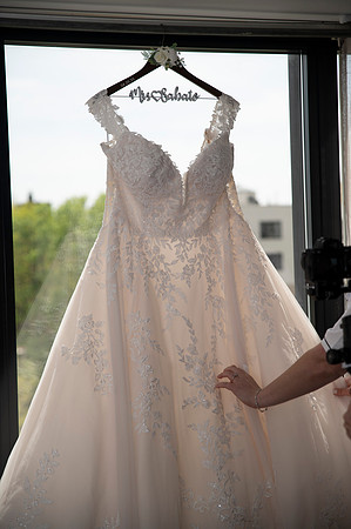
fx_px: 1026
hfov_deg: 19.4
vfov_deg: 28.9
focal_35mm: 70
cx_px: 176
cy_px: 264
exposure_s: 1/2500
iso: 400
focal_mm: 70
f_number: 2.8
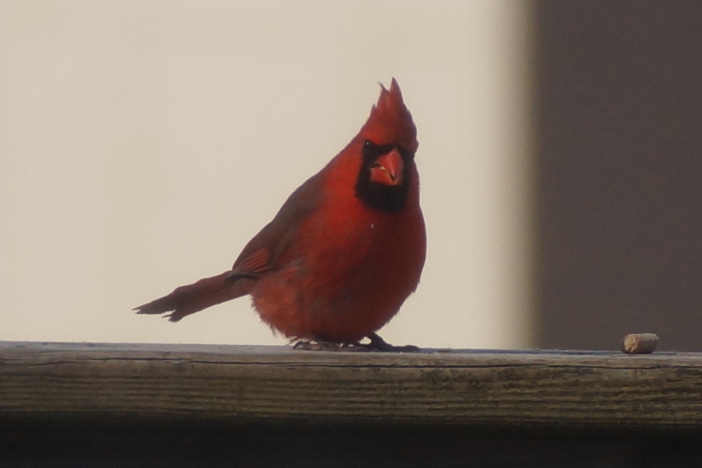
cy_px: 234
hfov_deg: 5.5
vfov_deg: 3.7
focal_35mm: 375
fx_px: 7312
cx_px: 351
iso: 250
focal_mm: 250
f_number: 6.3
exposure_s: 1/400
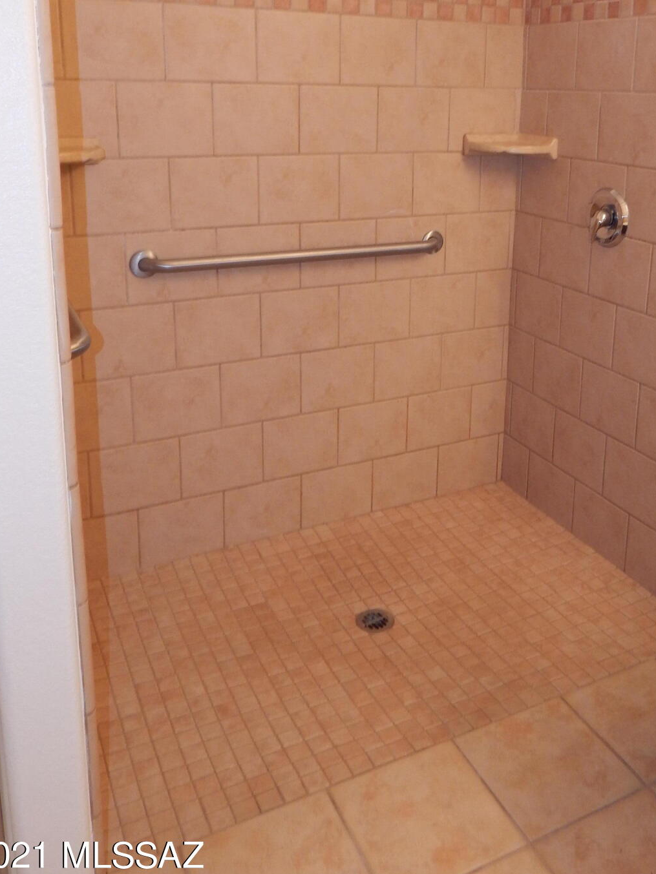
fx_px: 859
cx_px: 425
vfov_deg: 52.6
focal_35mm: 34
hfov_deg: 41.4
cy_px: 269
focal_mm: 4
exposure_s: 1/30
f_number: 3
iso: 160
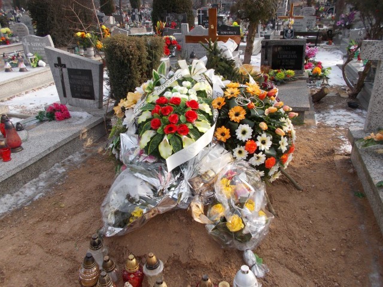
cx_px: 192
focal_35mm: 30
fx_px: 332
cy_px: 144
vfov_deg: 46.8
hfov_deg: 60.0
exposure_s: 1/400
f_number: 3.4
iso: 80
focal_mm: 5.3
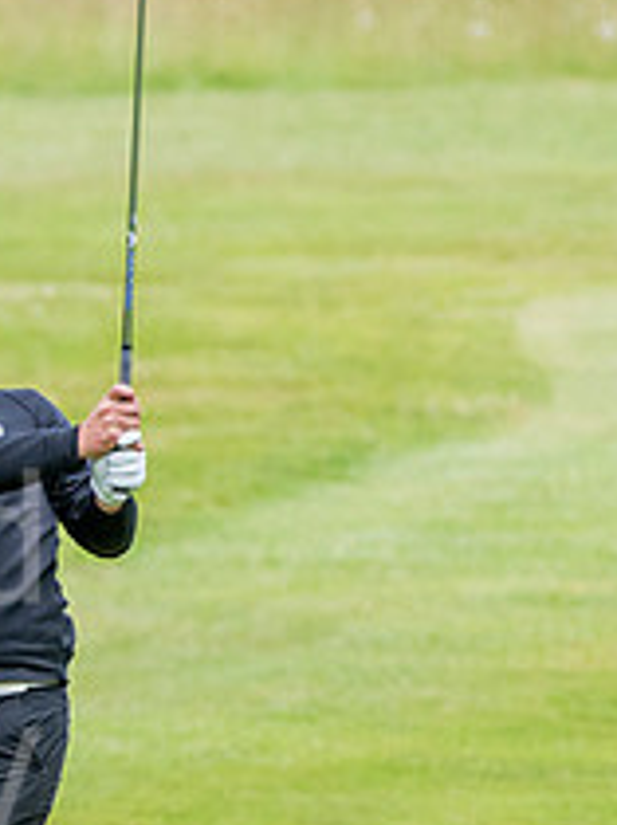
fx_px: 36126
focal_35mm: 1517
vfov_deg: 1.3
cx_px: -460
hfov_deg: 1.0
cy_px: 576
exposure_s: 1/1000
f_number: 6.3
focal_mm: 380
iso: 1000
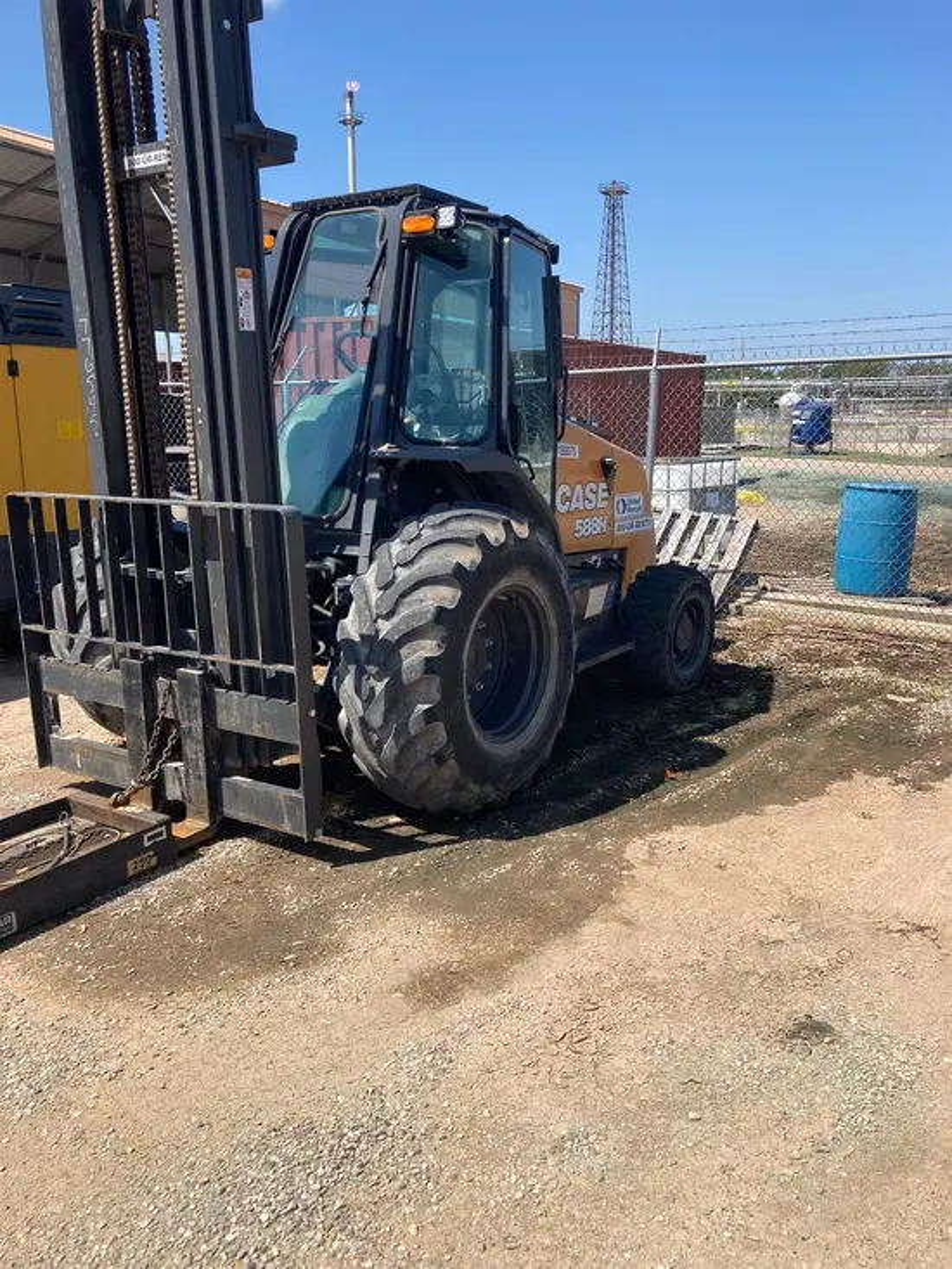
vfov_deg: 63.4
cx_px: 476
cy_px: 634
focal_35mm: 28
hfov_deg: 49.8
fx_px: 1026
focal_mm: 3.99
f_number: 1.8
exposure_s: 1/1621
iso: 20
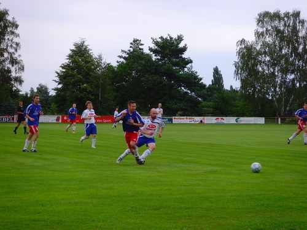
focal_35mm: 95
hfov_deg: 20.7
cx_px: 154
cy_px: 115
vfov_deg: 15.6
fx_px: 843
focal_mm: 16
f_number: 4.4
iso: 80
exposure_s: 1/250
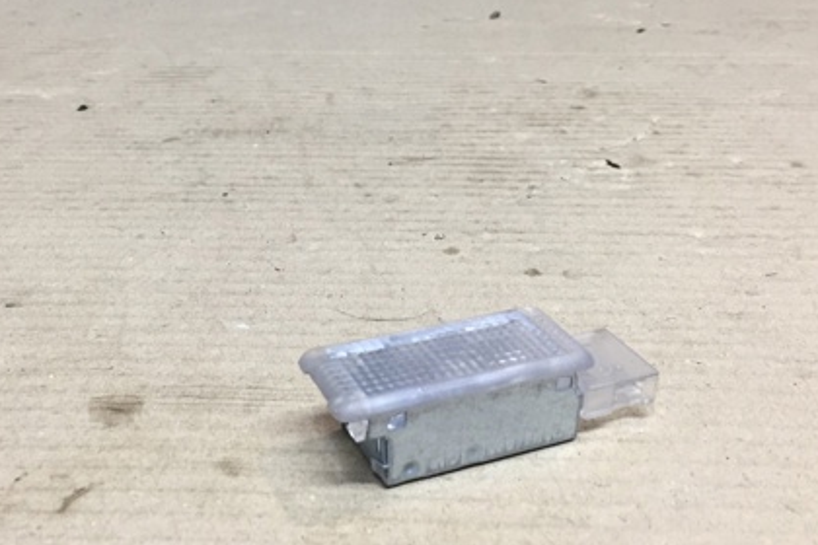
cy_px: 175
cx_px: 368
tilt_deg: -22.6
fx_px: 1045
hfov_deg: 42.7
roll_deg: -1.7
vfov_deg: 29.0
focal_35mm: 46
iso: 50
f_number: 2.2
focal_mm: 4.15
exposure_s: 1/30
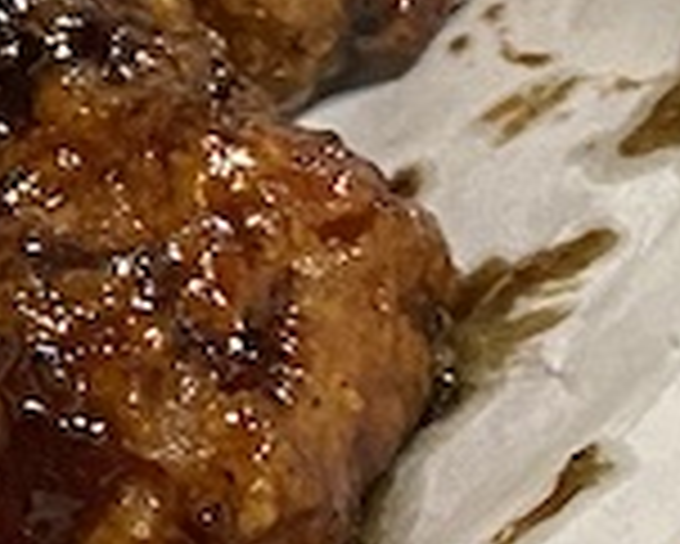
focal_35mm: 202
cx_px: -1063
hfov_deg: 8.5
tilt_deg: -59.5
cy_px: -94
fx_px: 4068
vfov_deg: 7.6
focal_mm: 4.25
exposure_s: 1/40
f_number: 1.8
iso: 400
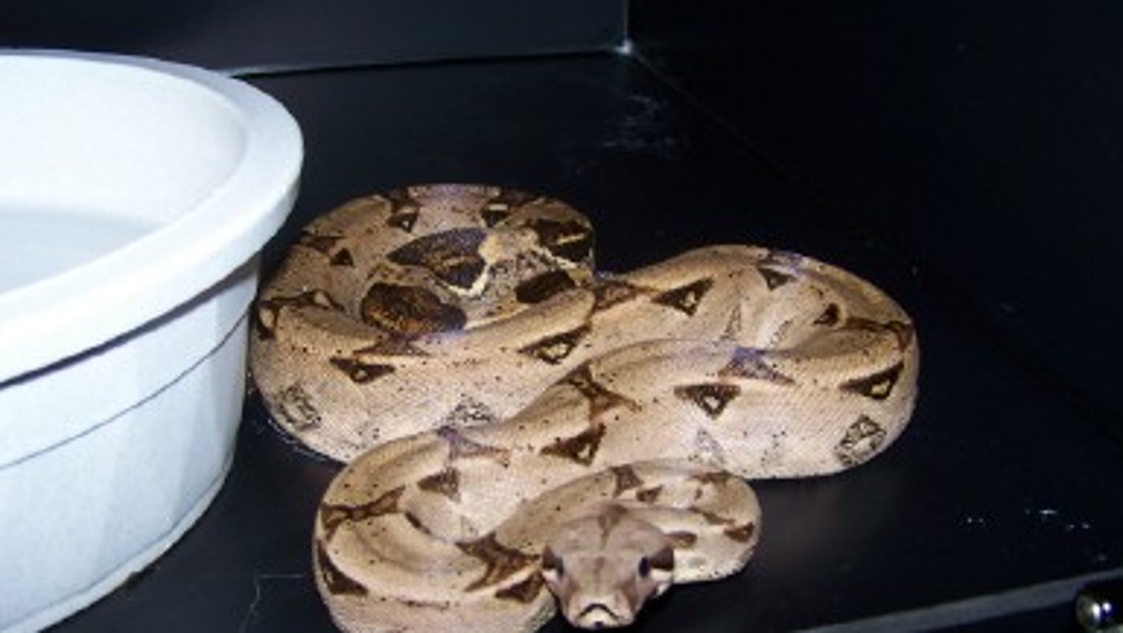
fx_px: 1281
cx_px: 580
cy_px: 318
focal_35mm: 43
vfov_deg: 27.8
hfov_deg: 47.3
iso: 80
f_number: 2.8
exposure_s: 1/60
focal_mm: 6.3
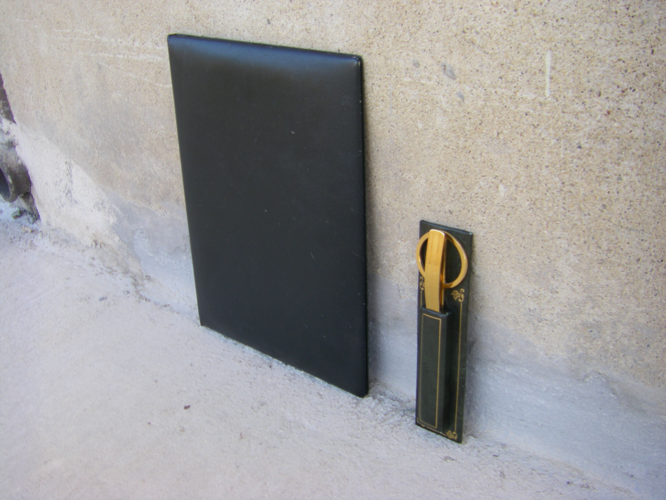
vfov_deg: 37.7
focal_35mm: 38
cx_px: 333
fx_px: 731
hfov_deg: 49.0
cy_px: 250
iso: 64
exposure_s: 1/60
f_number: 3.5
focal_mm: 6.3
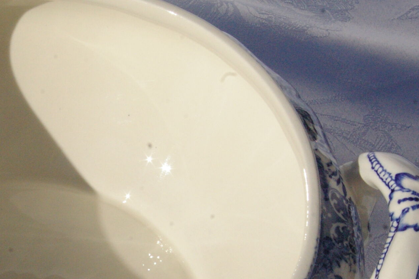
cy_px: 274
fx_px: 1082
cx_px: 14
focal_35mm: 93
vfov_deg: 14.5
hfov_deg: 21.3
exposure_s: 1/1000
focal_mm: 26
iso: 1600
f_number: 16
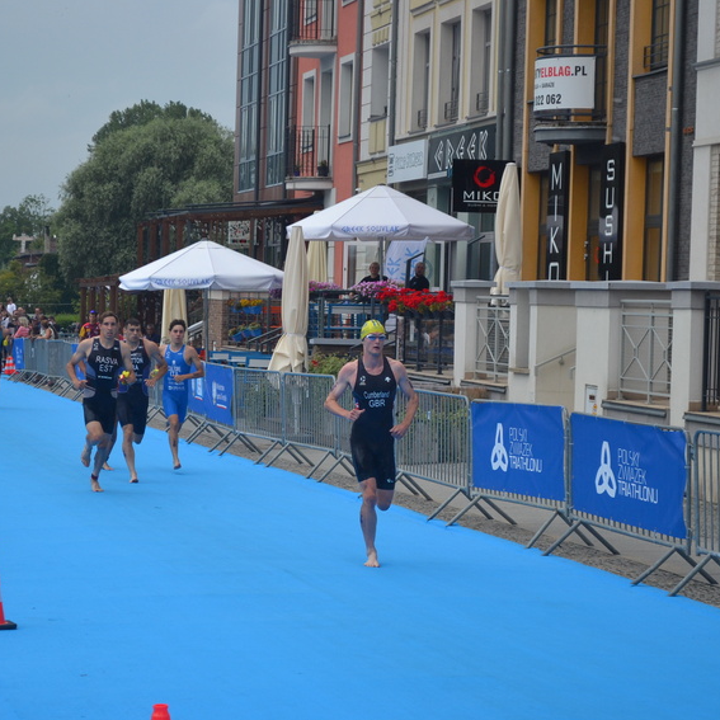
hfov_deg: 16.5
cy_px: 359
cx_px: 286
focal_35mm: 106
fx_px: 2486
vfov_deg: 16.5
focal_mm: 55
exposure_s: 1/1600
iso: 400
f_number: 5.6
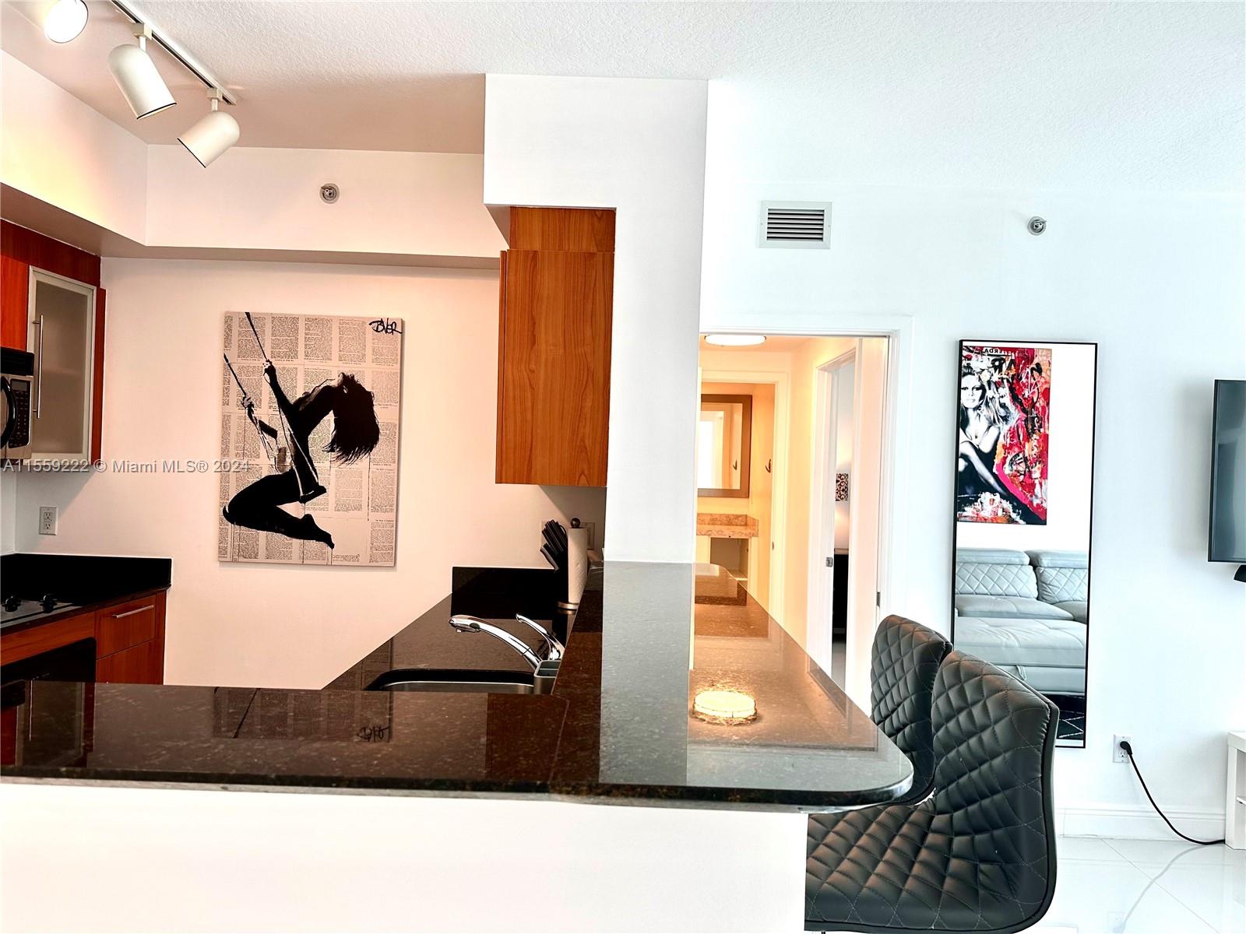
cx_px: 623
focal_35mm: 24
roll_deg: -1.8
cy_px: 467
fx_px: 864
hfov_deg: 71.6
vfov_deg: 56.8
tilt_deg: +0.1
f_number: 1.78
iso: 80
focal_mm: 6.86
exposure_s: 1/120
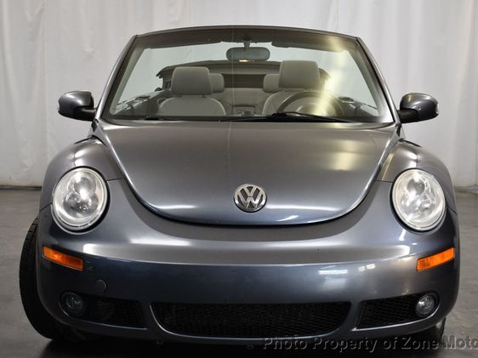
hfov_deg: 28.6
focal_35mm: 68
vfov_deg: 21.6
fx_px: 939
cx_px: 252
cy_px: 177
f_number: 4.2
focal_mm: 31
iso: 900
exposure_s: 1/125
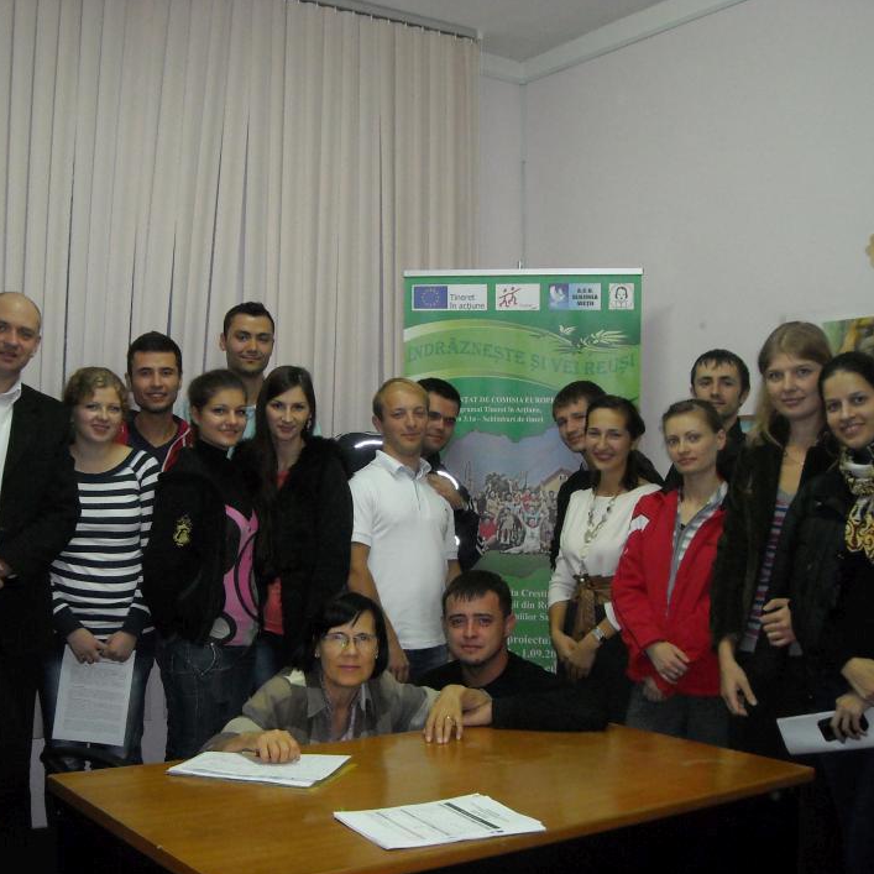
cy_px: 441
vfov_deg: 40.0
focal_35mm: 42
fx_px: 1200
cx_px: 341
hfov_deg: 39.8
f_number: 2.8
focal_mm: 5.7
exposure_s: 1/60
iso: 400
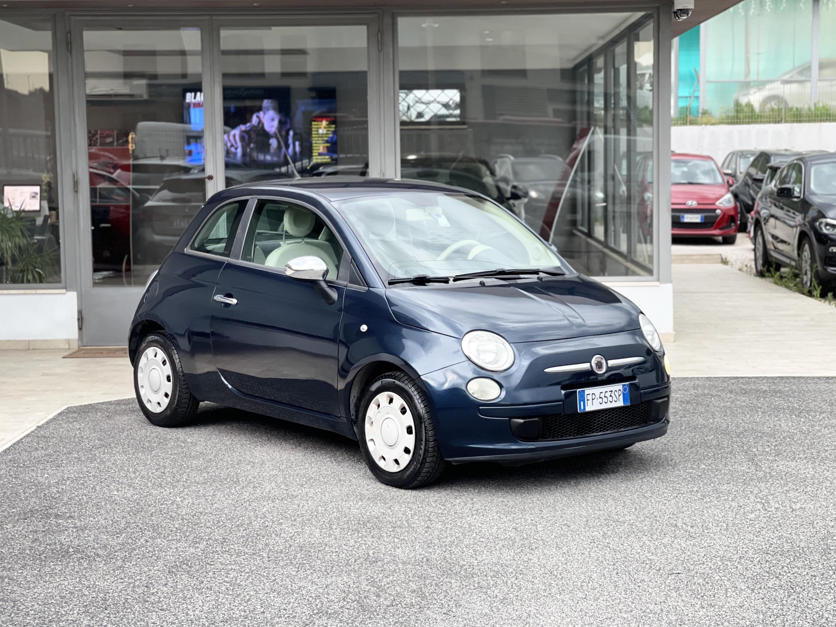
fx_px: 1546
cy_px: 314
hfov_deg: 30.3
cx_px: 418
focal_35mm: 64
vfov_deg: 22.9
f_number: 2.2
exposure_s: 1/121
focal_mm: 7.5
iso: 125
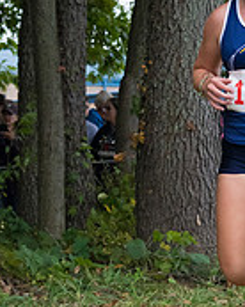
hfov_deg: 7.7
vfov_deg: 9.7
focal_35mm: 200
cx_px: 246
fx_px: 1816
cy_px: 170
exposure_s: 1/1250
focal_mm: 55
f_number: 5.6
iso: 2000
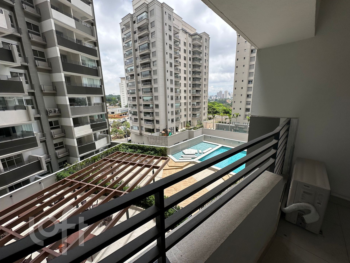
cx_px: 175
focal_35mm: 14
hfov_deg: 102.1
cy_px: 132
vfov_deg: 85.7
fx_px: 142
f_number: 2.2
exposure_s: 1/1401
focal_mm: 2.22
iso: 40
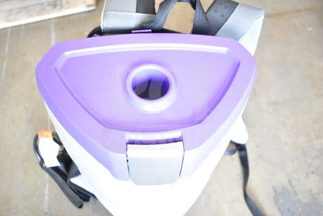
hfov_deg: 59.5
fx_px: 283
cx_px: 162
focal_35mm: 32
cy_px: 108
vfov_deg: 41.7
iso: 1600
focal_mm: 21
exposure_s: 1/50
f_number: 3.8
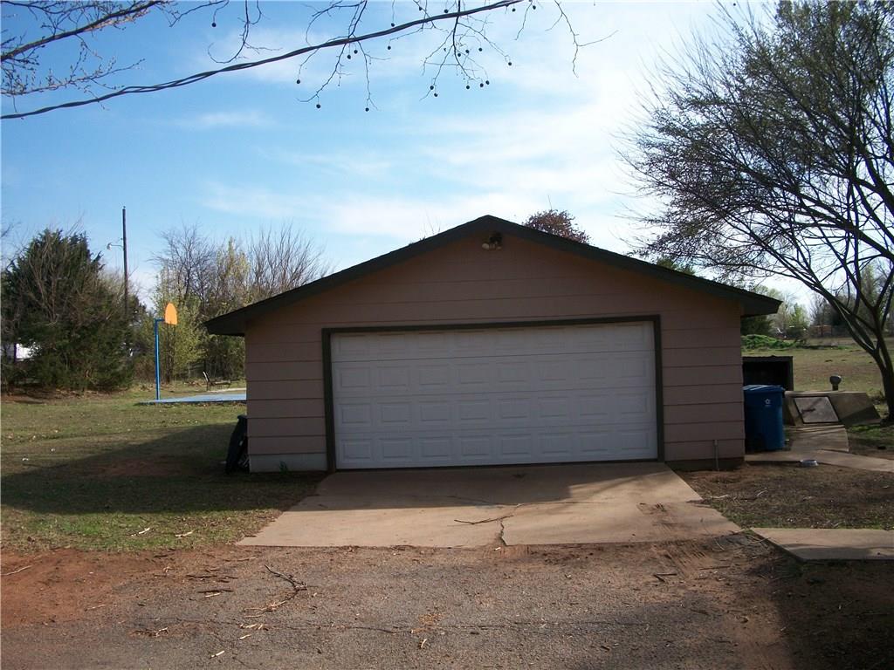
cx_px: 447
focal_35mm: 35
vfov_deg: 40.7
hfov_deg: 52.6
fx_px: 904
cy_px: 335
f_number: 5.6
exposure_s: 1/250
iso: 80
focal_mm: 6.3
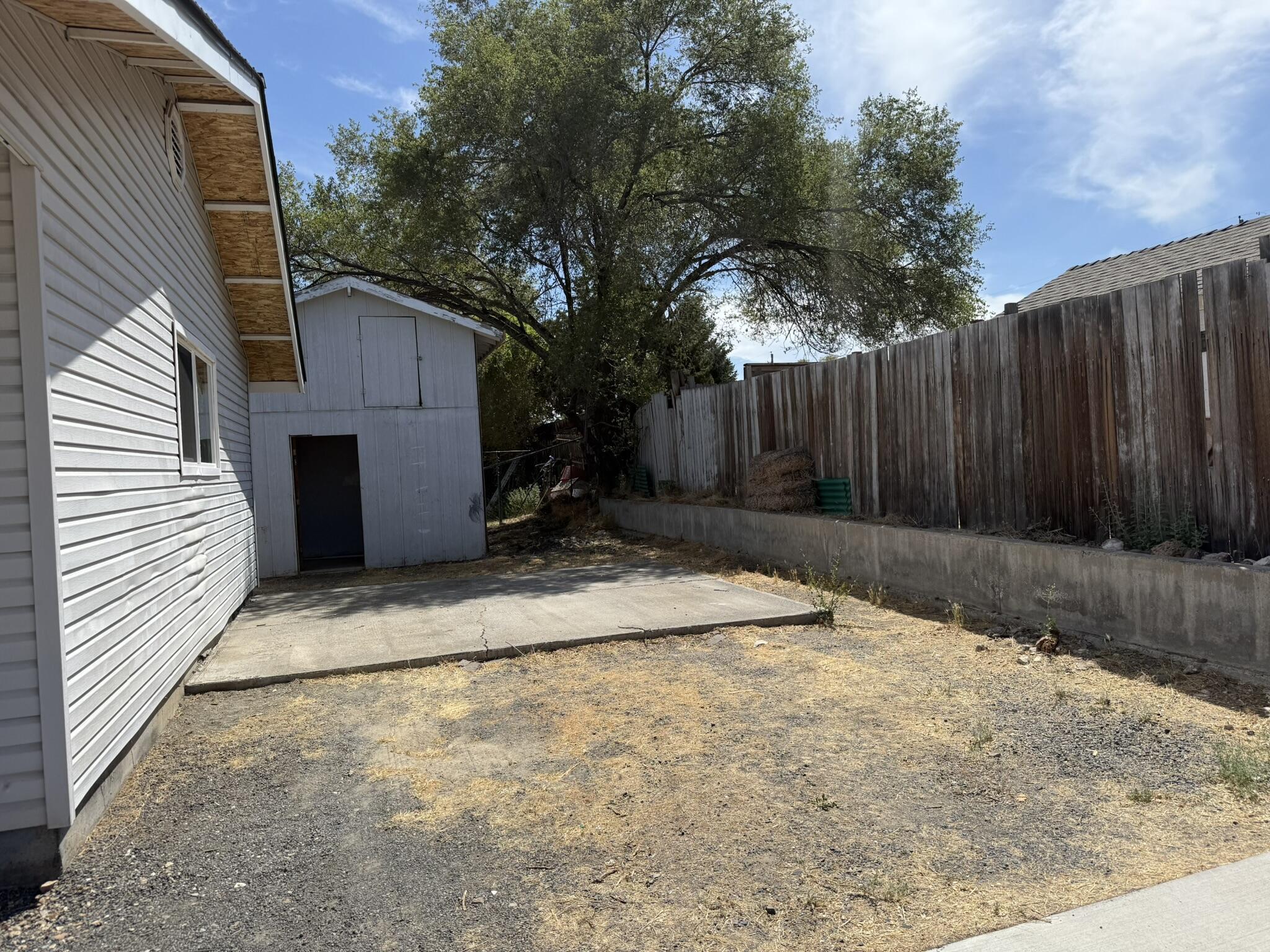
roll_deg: +3.0
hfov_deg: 71.6
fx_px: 881
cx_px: 635
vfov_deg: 56.8
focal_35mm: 24
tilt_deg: -1.7
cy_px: 476
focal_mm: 6.76
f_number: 1.78
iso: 80
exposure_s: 1/5714
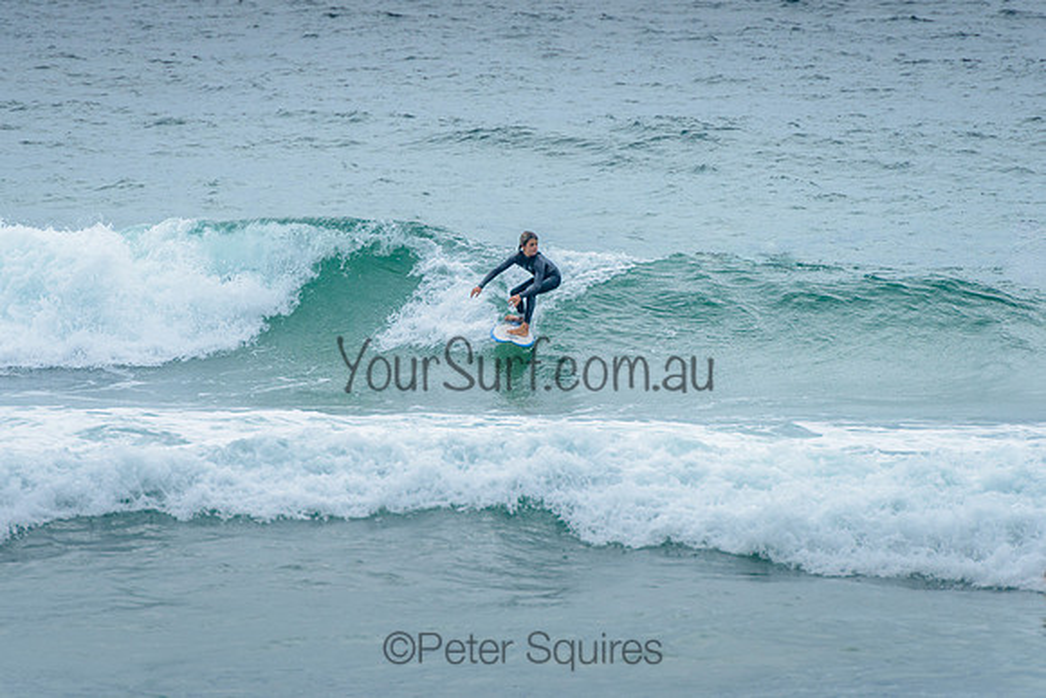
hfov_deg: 4.2
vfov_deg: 2.8
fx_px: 14244
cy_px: 294
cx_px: 481
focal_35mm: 490
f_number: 9
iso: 500
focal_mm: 400
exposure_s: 1/1600
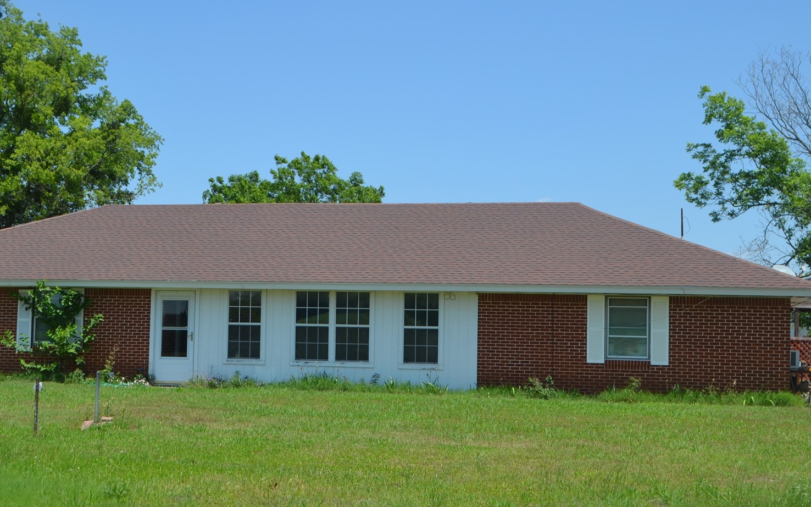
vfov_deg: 23.9
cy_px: 194
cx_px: 369
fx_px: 1193
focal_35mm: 54
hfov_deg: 37.5
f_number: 8
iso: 100
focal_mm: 24
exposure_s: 1/250
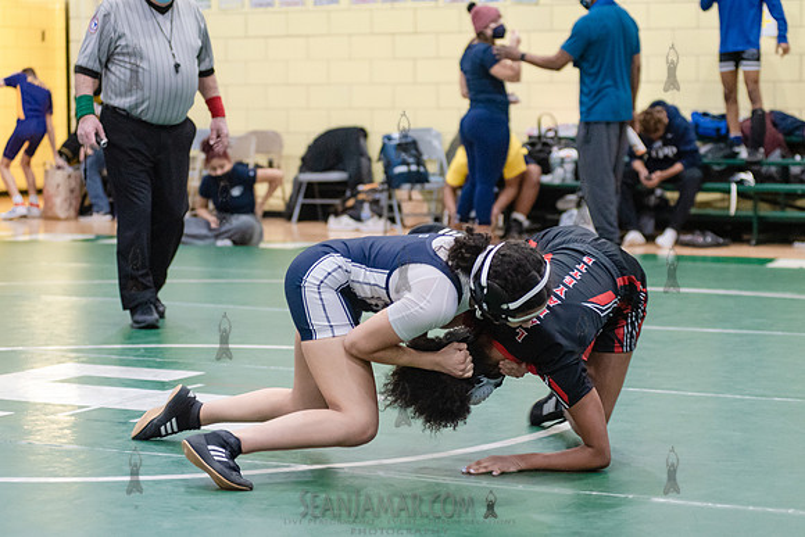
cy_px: 268
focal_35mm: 91
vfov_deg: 15.0
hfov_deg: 22.3
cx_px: 402
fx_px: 2042
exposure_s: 1/400
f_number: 3.5
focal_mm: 80
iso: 4000
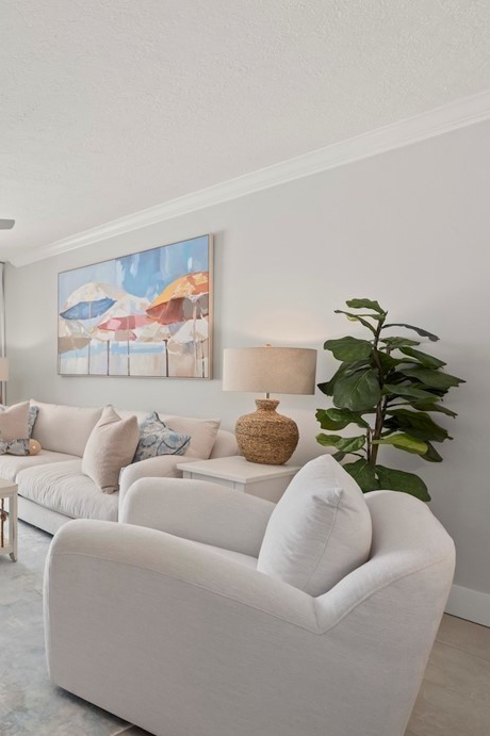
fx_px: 450
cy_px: 370
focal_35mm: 22
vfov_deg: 78.6
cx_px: -54
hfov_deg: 43.6
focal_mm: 14
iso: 400
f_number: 11
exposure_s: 1/10
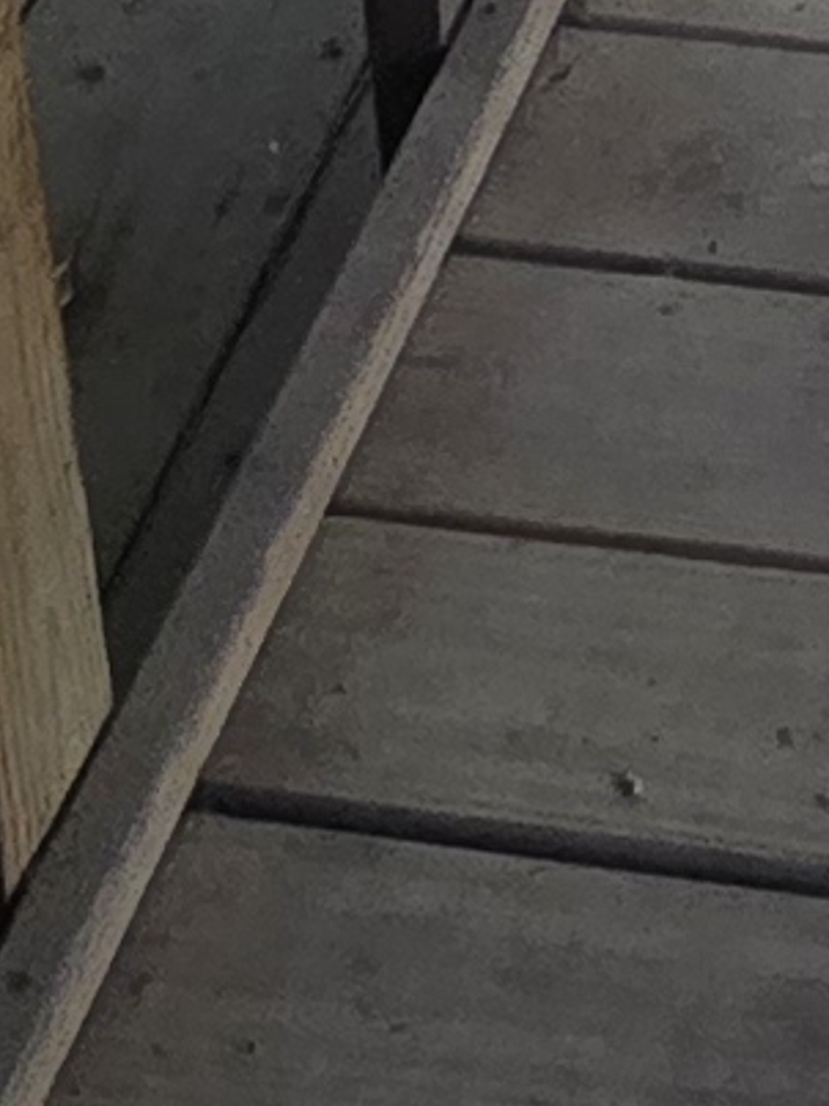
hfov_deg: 11.0
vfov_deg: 11.3
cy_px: -1935
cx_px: 1290
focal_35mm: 129
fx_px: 4121
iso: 125
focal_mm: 2.2
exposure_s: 1/60
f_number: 2.2
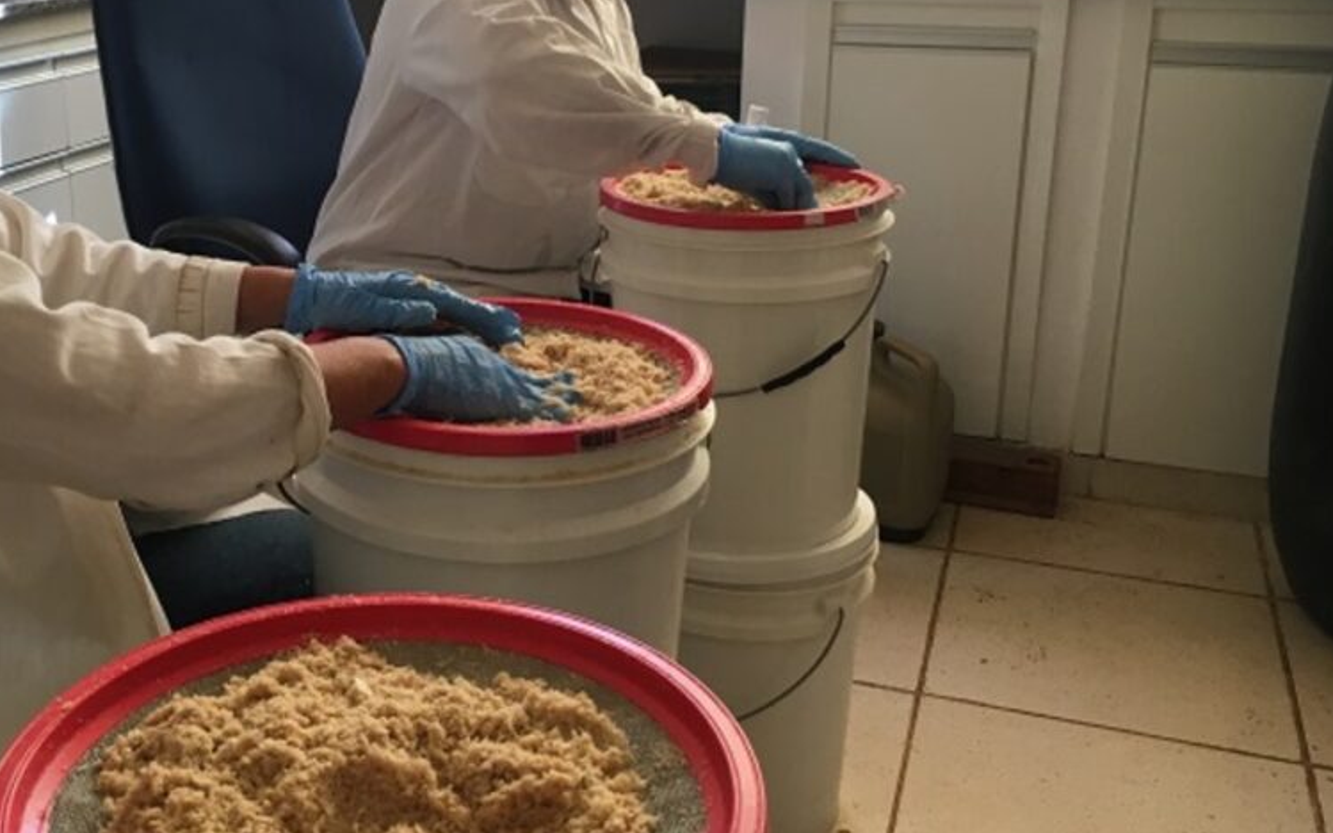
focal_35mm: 42
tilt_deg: -15.7
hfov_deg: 46.6
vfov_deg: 30.4
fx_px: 1526
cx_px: 470
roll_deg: +1.0
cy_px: 294
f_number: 2.2
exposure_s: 1/30
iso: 32
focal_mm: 4.15
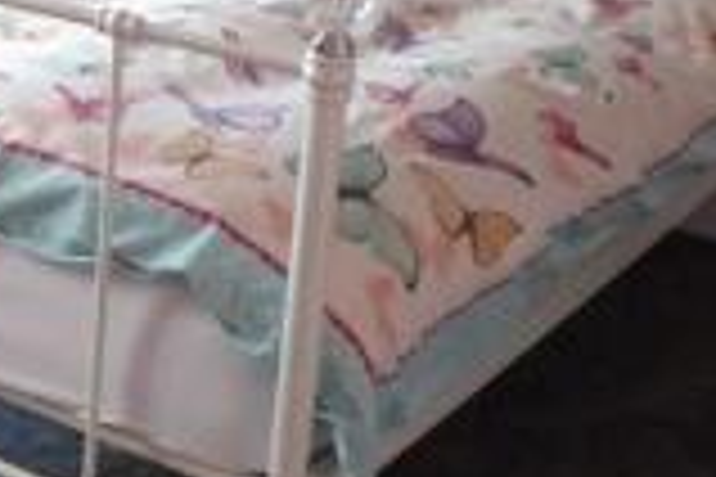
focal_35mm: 99
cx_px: -124
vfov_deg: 13.8
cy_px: 151
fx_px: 1969
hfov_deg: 19.5
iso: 200
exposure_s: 1/30
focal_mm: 4.7
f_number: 2.8
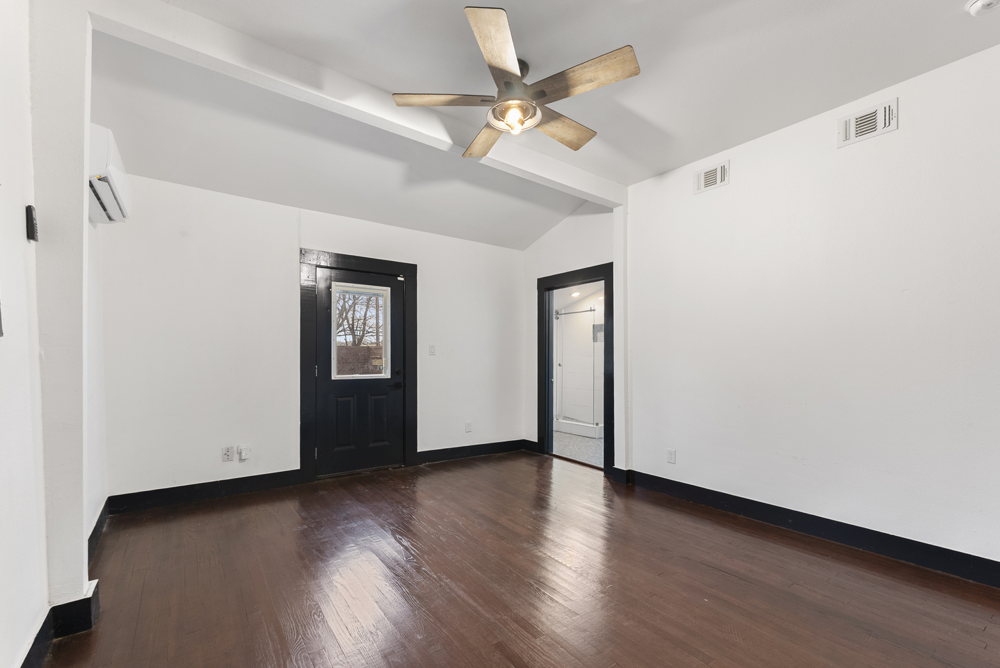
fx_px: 417
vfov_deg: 77.3
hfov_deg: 100.3
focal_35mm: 15
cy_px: 356
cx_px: 488
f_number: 5
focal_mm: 14
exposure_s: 4
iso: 640
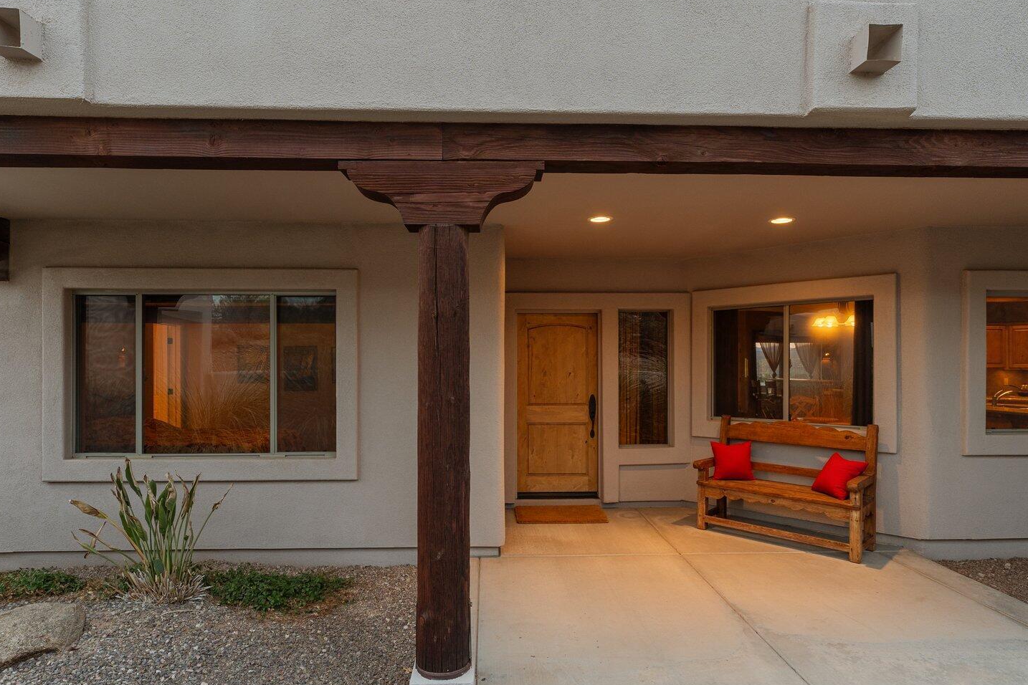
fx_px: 571
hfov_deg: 84.0
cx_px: 513
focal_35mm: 20
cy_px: 375
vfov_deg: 61.8
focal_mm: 14
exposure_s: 1/5
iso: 400
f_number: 8
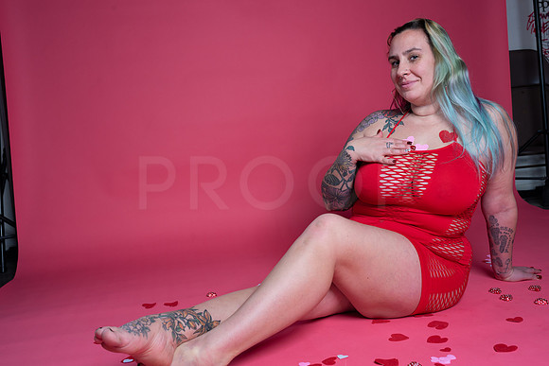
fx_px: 534
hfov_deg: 54.4
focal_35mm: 35
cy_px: 183
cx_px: 274
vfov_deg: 37.9
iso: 100
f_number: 8
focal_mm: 35
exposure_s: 1/160
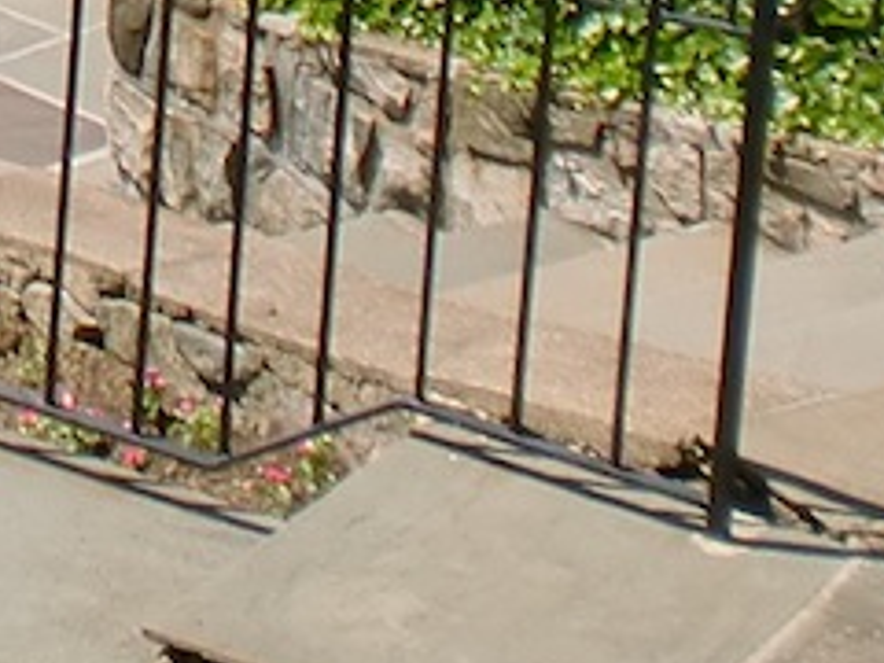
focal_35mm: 210
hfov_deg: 9.1
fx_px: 5363
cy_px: -983
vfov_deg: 6.7
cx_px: -534
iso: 64
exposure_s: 1/800
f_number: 3.1
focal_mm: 6.3
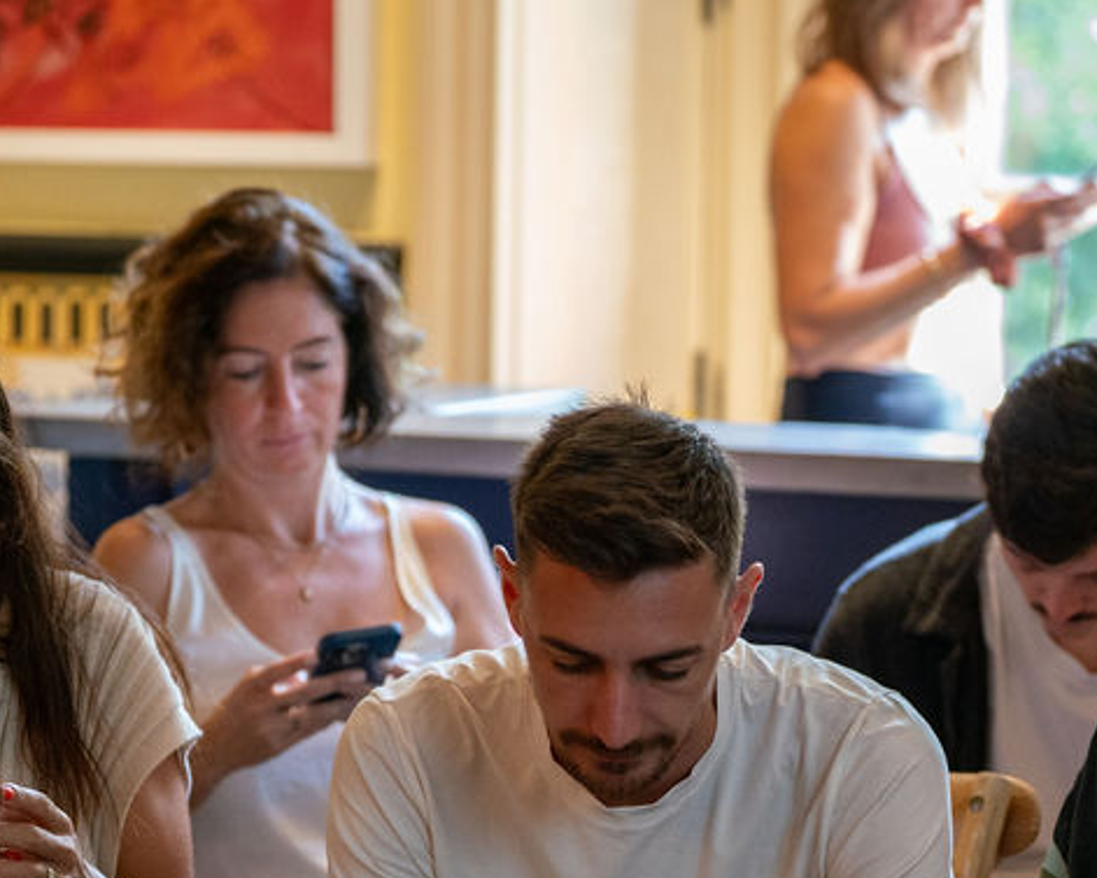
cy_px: 700
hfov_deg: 12.6
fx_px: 4968
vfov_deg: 10.1
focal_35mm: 153
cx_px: 643
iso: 3200
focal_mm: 75
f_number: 2.8
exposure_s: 1/125
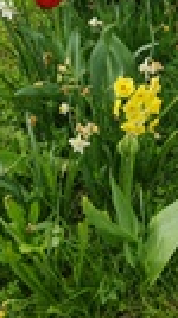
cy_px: -40
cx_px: 237
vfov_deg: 24.8
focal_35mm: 79
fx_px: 665
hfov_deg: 14.5
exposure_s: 1/490
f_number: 1.9
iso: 50
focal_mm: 6.67
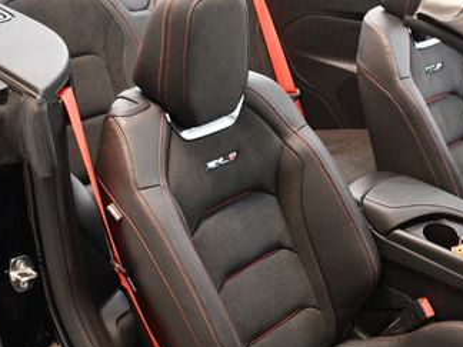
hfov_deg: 33.4
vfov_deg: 25.6
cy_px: 201
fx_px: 762
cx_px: 320
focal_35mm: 57
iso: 3200
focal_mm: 20
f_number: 3.5
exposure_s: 1/80
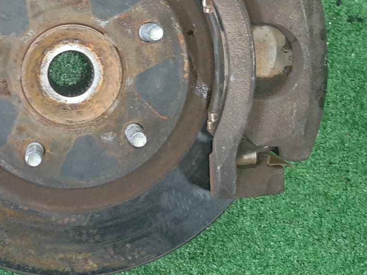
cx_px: 28
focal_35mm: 50
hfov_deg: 35.6
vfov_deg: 28.8
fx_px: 530
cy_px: 80
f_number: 1.7
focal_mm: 3.93
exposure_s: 1/33
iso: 195
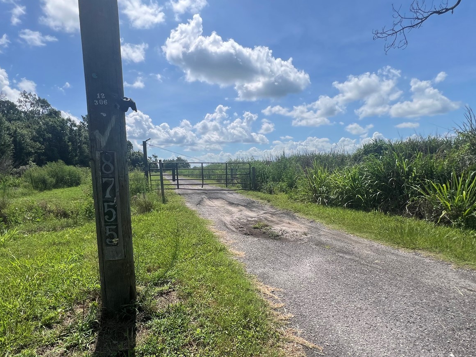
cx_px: 243
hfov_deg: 87.7
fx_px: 248
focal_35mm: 18
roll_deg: +1.5
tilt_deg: -9.6
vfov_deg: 71.0
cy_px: 211
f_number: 1.8
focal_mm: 1.57
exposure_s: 1/2222
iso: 32
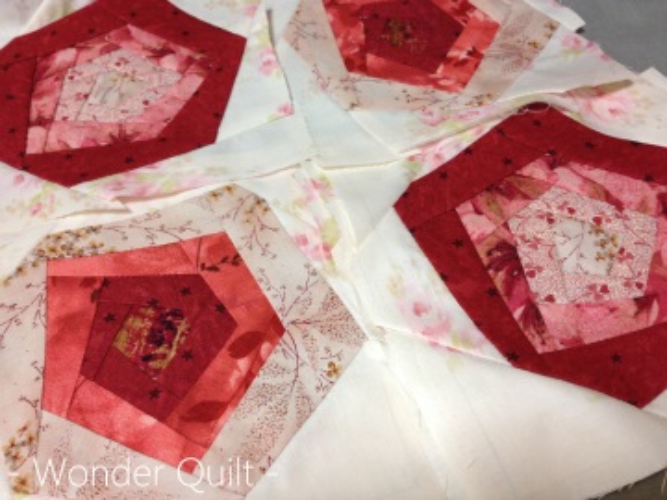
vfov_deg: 40.7
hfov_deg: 52.6
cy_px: 250
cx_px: 334
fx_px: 674
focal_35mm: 35
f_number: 2.4
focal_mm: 4.28
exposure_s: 1/20
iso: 125
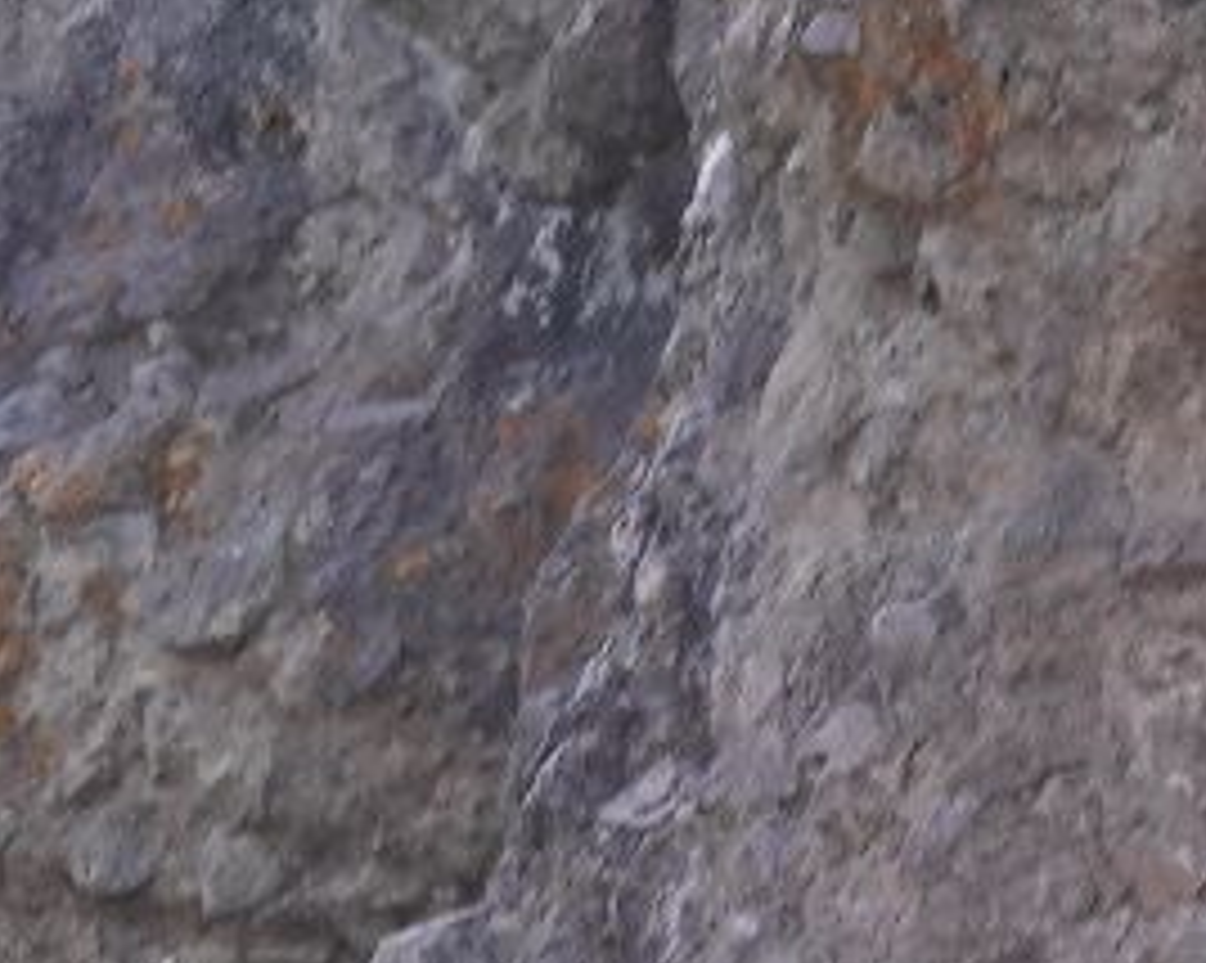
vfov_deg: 1.3
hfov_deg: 1.7
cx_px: 1364
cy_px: 2266
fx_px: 41730
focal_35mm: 1170
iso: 100
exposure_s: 1/200
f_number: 4.5
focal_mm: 58.92
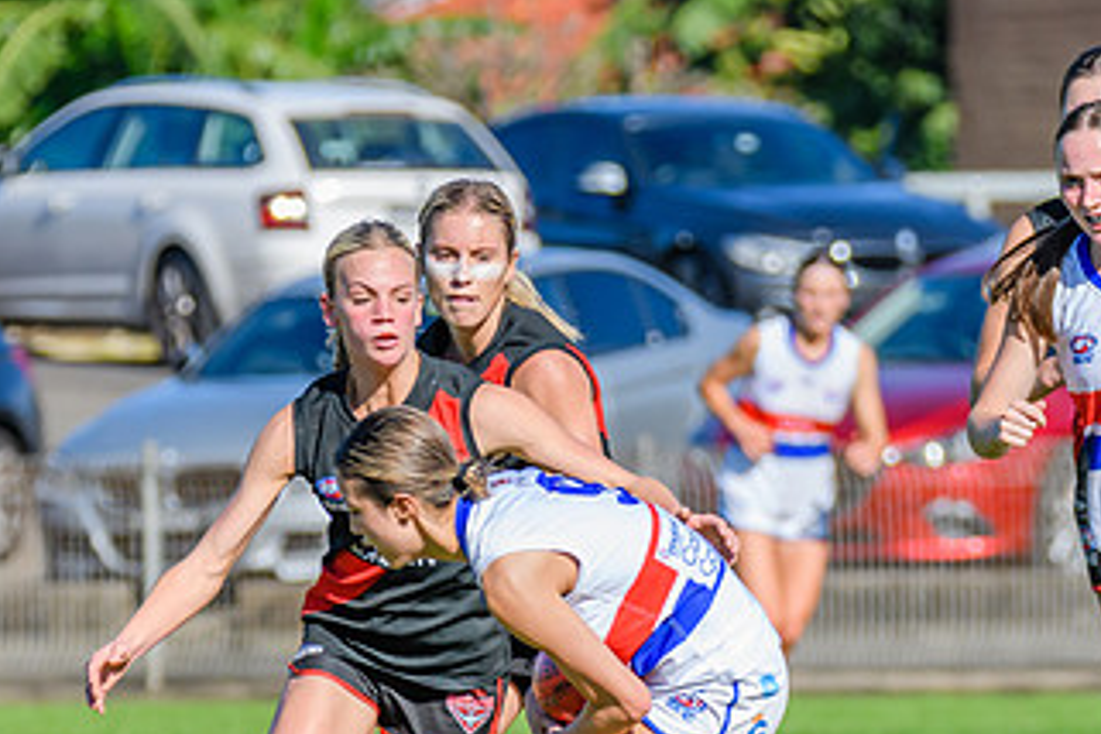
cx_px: 704
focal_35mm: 856
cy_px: 663
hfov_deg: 2.4
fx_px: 26177
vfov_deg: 1.6
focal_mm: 300
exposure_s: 1/1600
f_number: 8
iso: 640
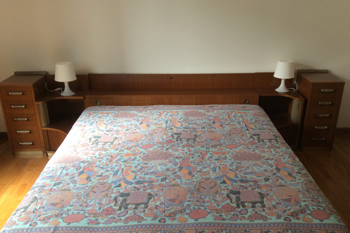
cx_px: 186
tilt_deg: -24.6
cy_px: 138
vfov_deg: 36.7
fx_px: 350
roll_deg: +0.5
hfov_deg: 53.1
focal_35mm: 36
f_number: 2.4
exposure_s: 1/25
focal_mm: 3.3
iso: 40
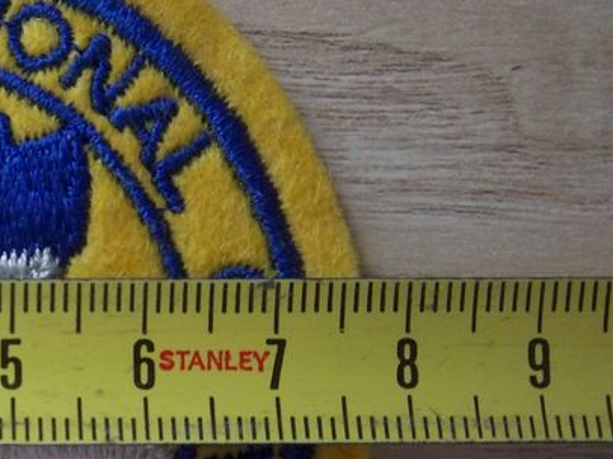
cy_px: 387
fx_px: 1221
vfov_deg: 21.0
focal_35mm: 69
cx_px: -134
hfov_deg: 25.2
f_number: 3.5
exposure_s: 1/25
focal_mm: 5.05
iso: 160
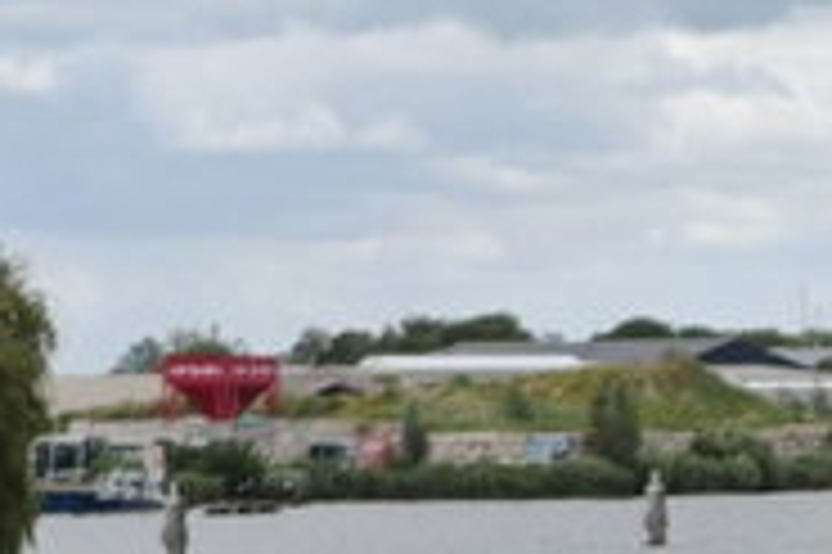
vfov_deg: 4.4
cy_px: 1491
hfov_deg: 6.9
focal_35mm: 300
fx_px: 6927
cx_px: 742
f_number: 1.6
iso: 50
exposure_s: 1/750
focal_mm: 5.4
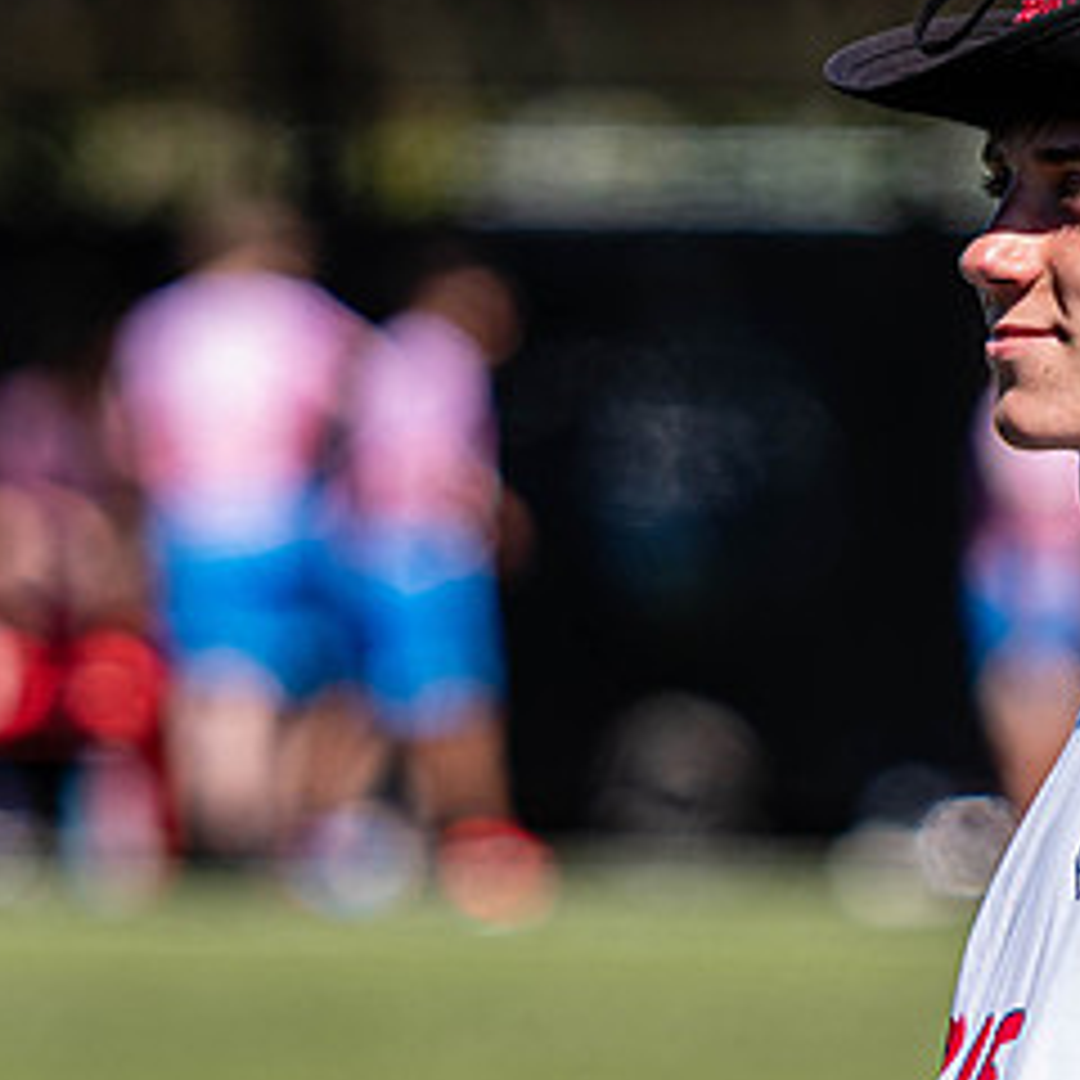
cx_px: 1408
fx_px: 25697
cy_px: 783
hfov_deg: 2.4
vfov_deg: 2.4
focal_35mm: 728
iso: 100
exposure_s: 1/1250
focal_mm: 165
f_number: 3.2
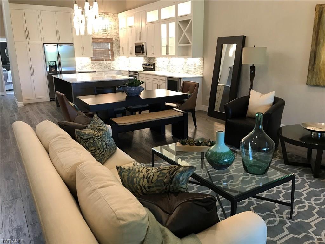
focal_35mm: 28
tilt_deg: -13.7
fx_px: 263
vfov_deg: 49.7
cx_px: 162
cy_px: 122
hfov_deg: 63.4
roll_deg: +1.3
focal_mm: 3.99
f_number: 1.8
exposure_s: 1/24
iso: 32
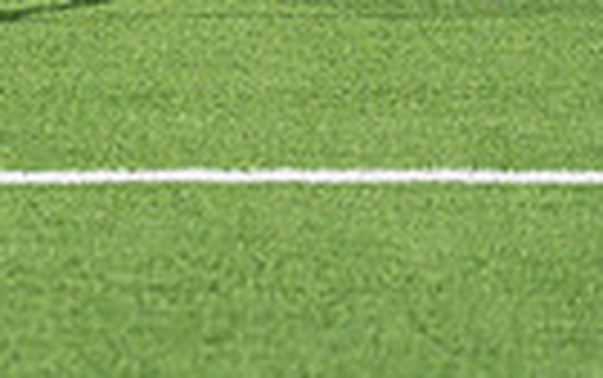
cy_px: -295
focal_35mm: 361
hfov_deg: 5.7
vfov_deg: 3.6
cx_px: -432
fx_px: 5938
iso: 3200
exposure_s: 1/1600
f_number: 2.8
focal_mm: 70
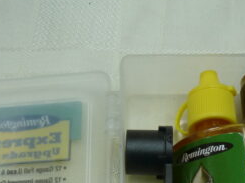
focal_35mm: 61
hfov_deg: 31.7
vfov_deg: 22.2
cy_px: 217
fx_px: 431
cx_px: 140
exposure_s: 1/30
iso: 200
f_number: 3.3
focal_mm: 4.1
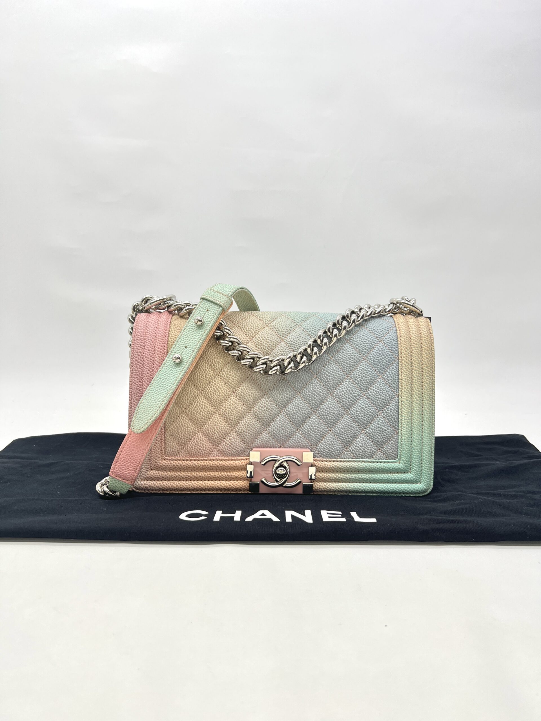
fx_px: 542
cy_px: 360
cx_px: 270
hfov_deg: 53.1
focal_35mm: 26
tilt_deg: -8.0
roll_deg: -0.8
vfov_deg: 67.3
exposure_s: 1/129
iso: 32
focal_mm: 5.7
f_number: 1.5
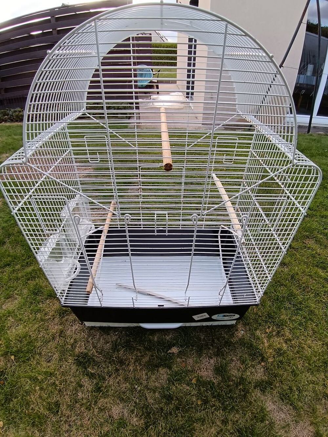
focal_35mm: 17
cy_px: 218
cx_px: 164
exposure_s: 1/134
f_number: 2.2
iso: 100
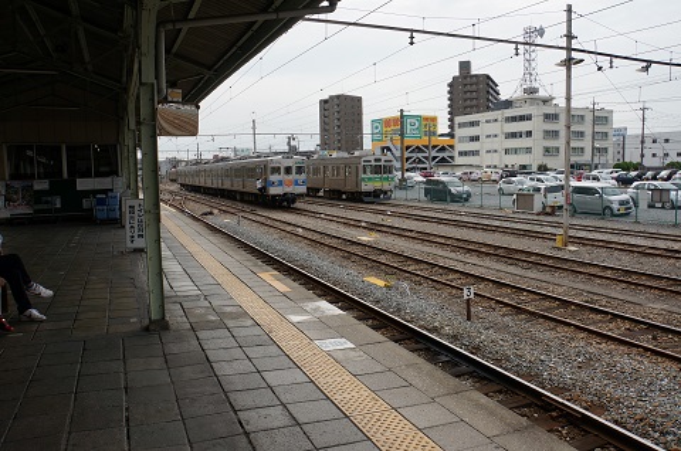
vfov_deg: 45.3
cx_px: 340
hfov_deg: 64.4
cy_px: 226
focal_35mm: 29
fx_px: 541
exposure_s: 1/160
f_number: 11
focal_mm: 19.1
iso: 100
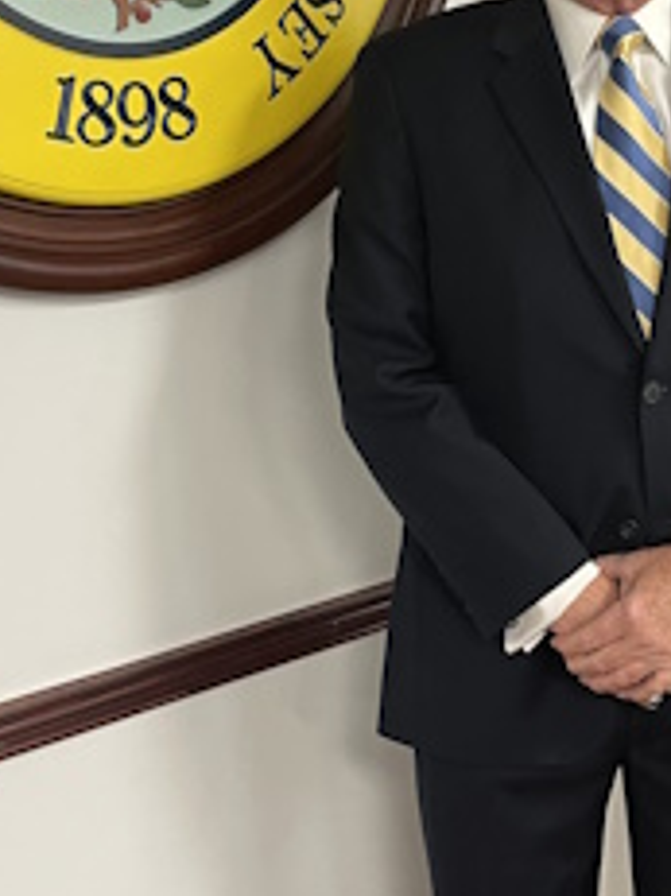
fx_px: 1604
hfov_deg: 23.4
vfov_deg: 30.9
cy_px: 291
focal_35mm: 62
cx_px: 495
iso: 250
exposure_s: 1/60
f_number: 1.6
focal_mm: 5.1
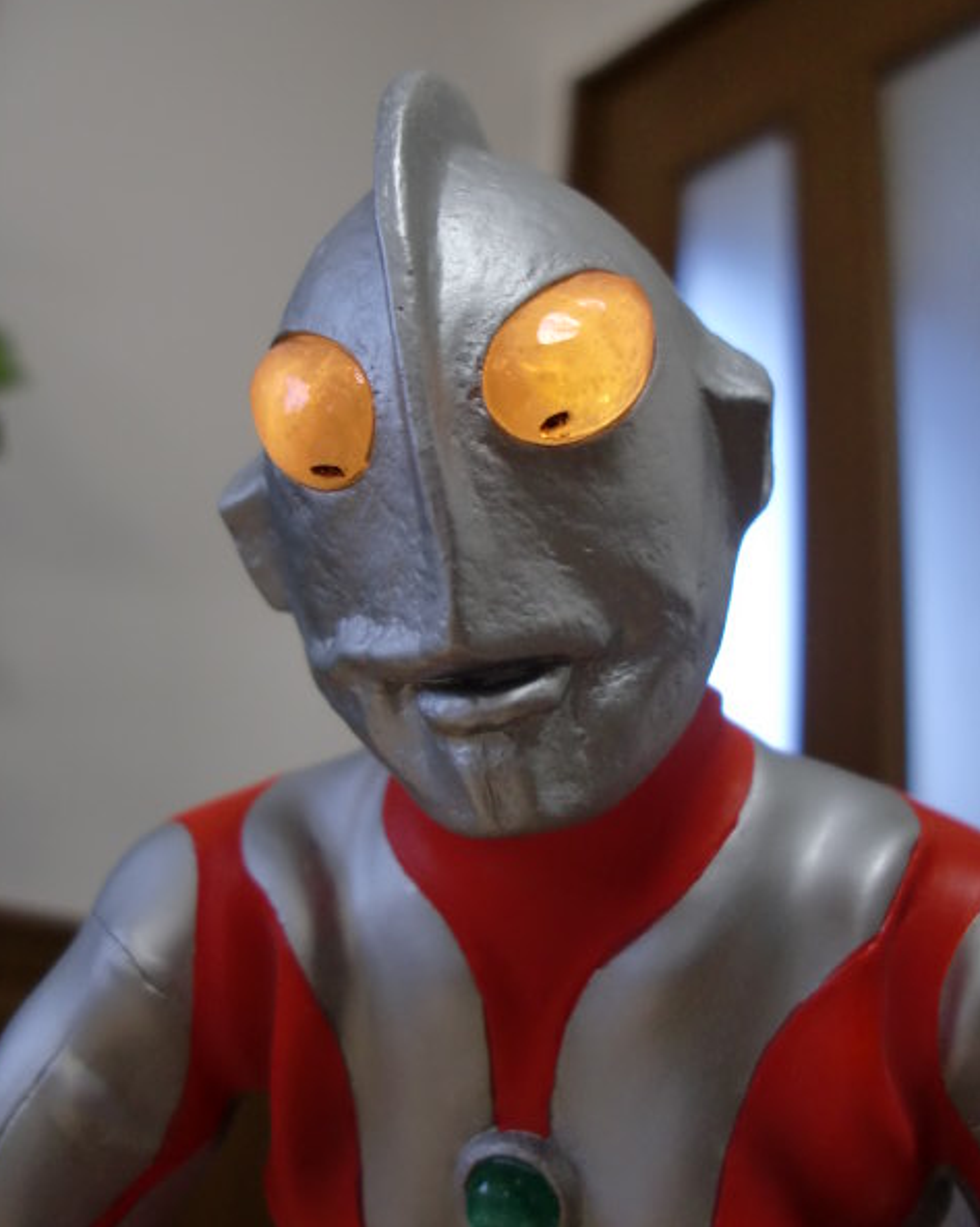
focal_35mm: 38
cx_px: 487
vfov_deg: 47.9
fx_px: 1379
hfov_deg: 39.1
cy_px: 568
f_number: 2.8
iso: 200
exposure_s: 1/60
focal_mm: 6.3
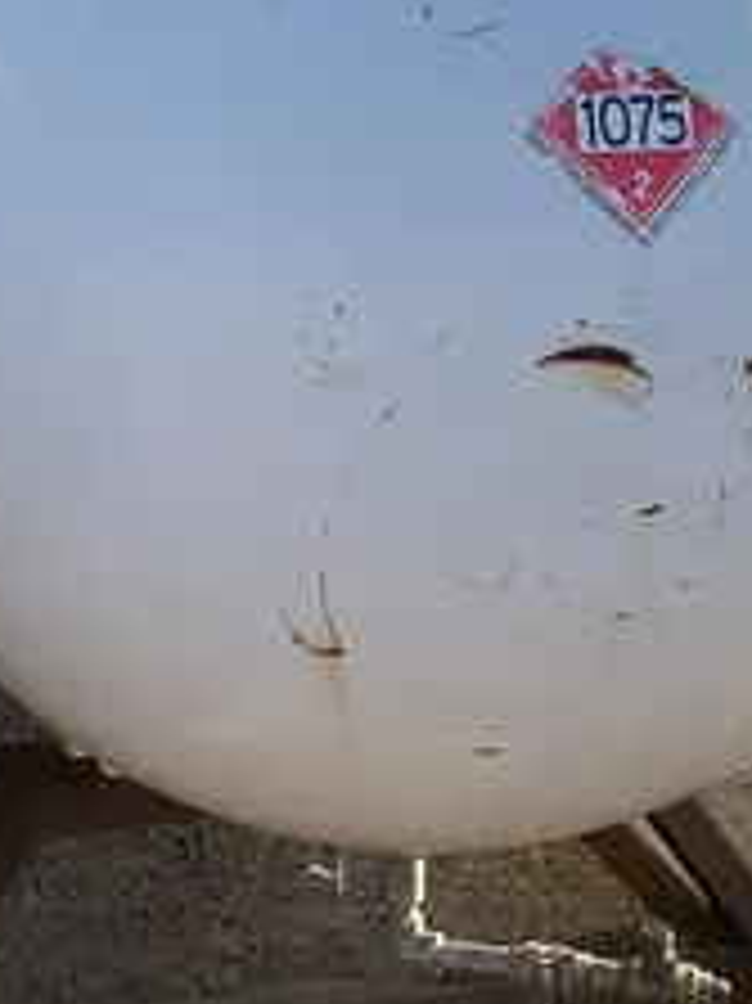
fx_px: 2667
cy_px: 565
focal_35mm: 92
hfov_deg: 15.9
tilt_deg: -17.1
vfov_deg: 21.3
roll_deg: -1.8
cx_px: 666
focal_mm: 3.99
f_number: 1.8
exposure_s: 1/1033
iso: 32
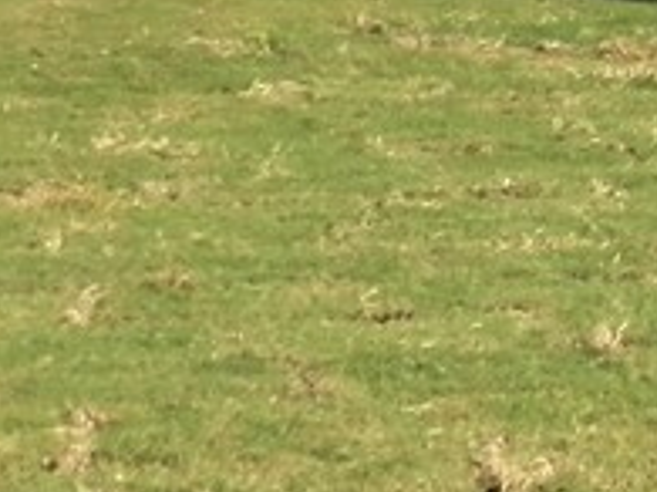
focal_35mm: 185
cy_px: -212
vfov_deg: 7.9
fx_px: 3509
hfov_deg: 10.1
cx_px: 1223
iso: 80
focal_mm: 4.5
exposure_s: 1/200
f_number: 8.7
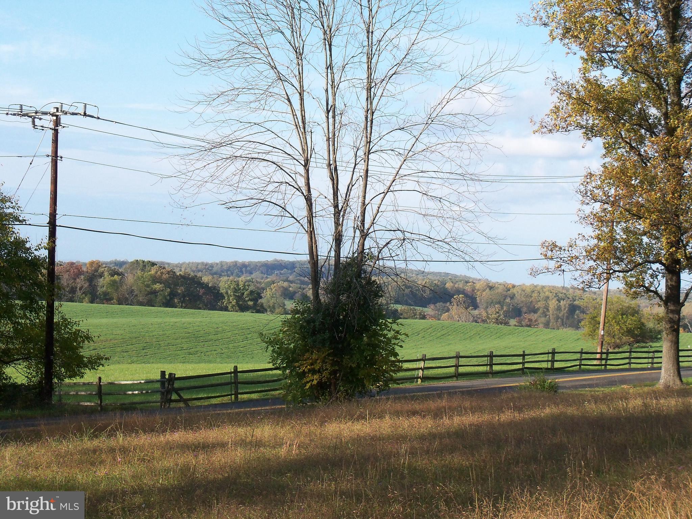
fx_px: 1599
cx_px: 346
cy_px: 260
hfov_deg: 24.4
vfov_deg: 18.4
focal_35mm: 80
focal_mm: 14.2
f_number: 4.1
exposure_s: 1/640
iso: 200
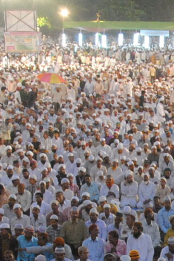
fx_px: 1131
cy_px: 277
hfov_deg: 8.7
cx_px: 235
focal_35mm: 156
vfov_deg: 13.0
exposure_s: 1/25
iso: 1600
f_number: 5
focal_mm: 22
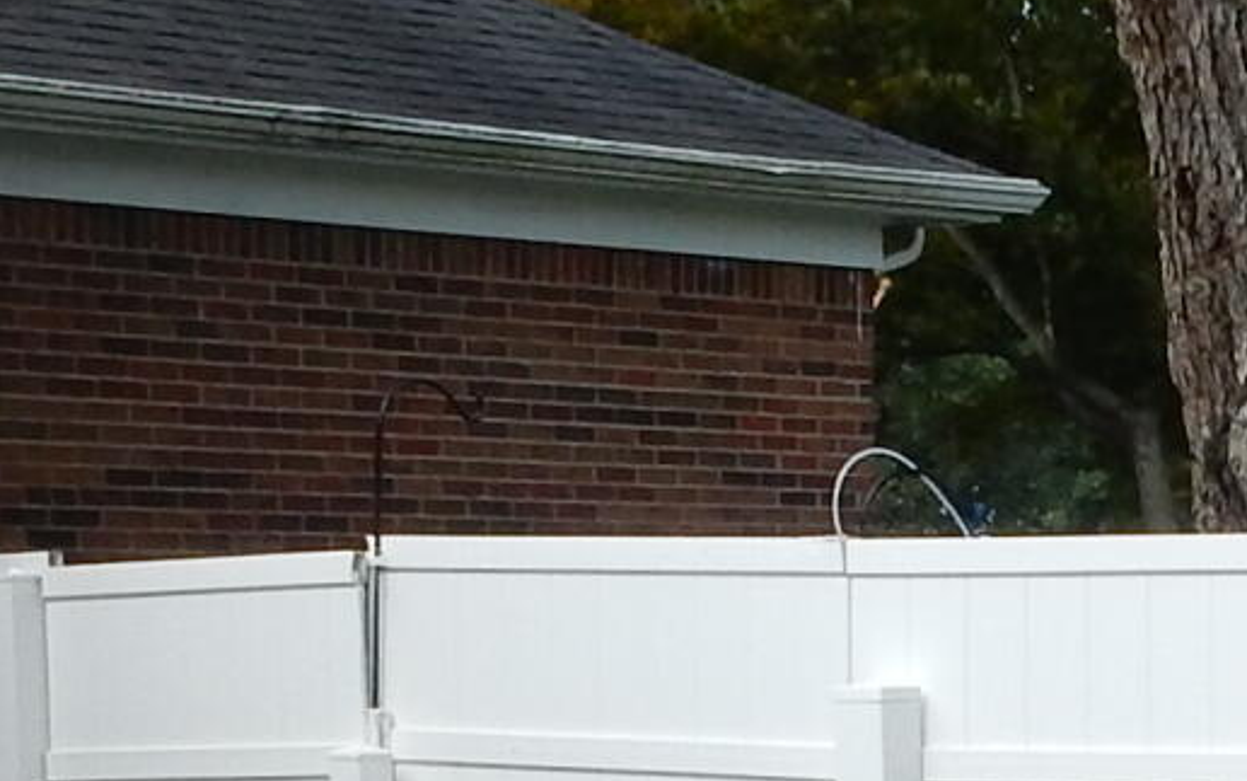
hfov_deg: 13.3
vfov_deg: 8.4
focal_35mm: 154
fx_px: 5236
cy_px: 1115
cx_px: 1375
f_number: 3.7
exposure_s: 1/800
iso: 125
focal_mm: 4.5
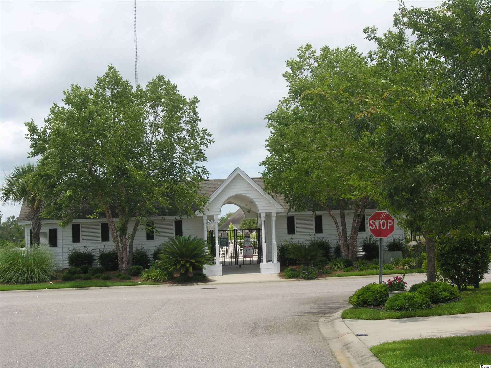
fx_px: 681
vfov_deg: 30.3
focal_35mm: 48
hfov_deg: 39.7
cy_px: 184
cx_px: 246
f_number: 6.2
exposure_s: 1/242
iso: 50
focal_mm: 12.3
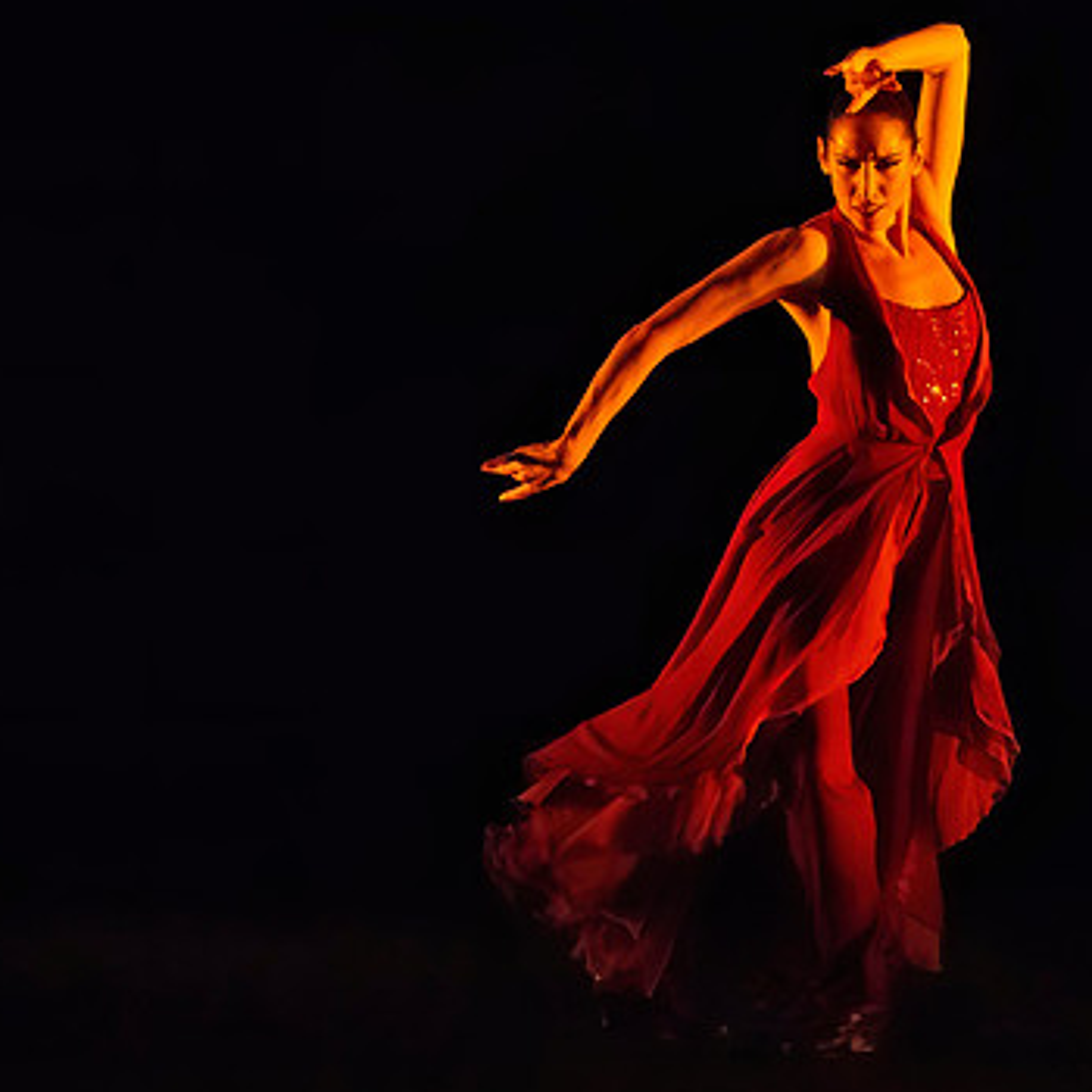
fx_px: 21735
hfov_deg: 2.9
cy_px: 705
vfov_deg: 2.9
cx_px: 808
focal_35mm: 609
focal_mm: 342
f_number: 7.1
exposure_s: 1/400
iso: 25600
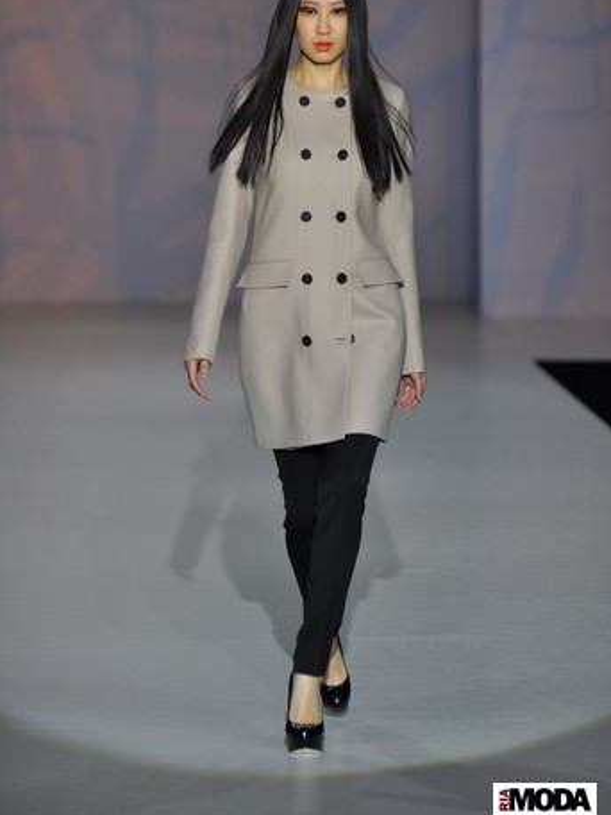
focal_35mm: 304
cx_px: 306
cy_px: 370
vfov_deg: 6.5
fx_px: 7144
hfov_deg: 4.9
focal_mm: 185
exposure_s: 1/320
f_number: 4
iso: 400
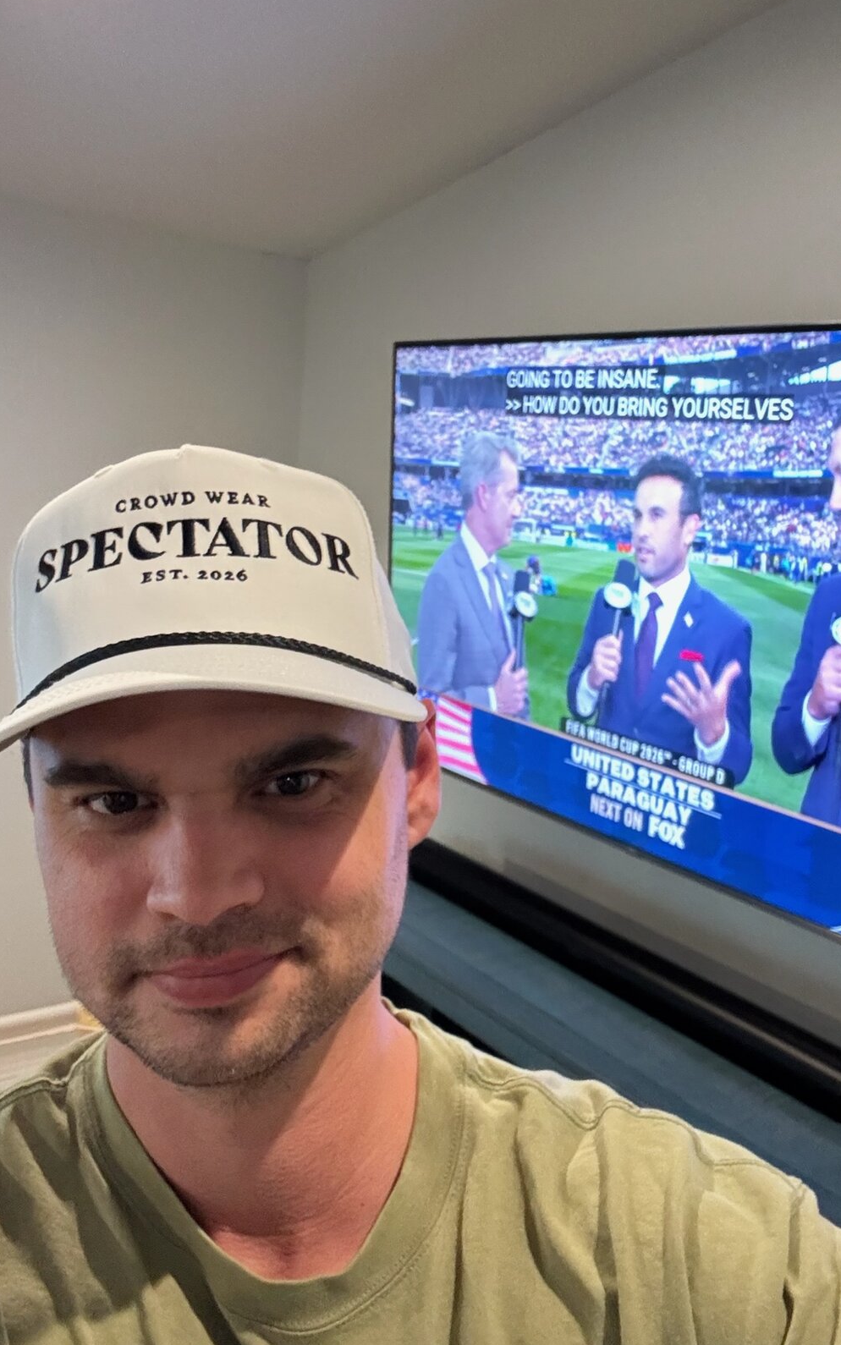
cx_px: 424
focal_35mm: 32
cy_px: 671
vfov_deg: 59.6
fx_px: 1173
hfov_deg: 39.4
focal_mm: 2.69
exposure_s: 1/17
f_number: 1.9
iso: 500
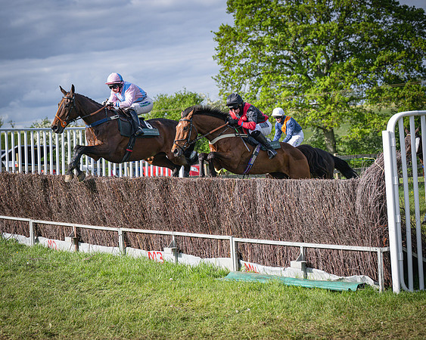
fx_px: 1079
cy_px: 170
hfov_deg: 22.3
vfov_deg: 17.9
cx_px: 213
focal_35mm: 86
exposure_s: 1/4000
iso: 400
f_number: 4
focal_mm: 76
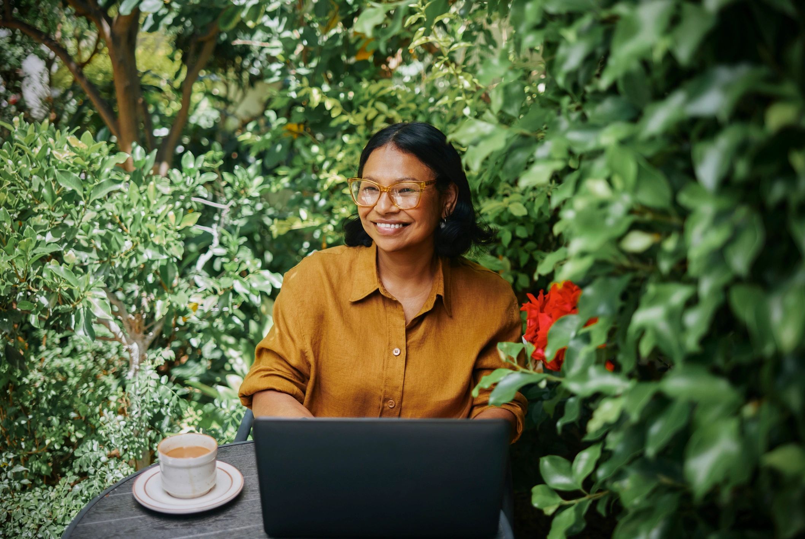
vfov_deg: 37.9
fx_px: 783
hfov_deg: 54.4
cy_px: 270
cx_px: 402
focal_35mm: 35
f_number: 1.8
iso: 320
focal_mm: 35
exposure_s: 1/1250
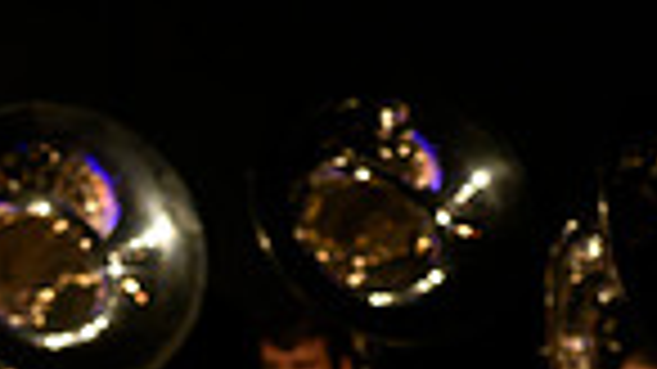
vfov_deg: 1.3
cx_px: 54
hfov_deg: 2.2
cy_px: 891
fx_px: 16840
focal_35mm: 967
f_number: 4
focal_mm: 300
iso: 6400
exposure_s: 1/500
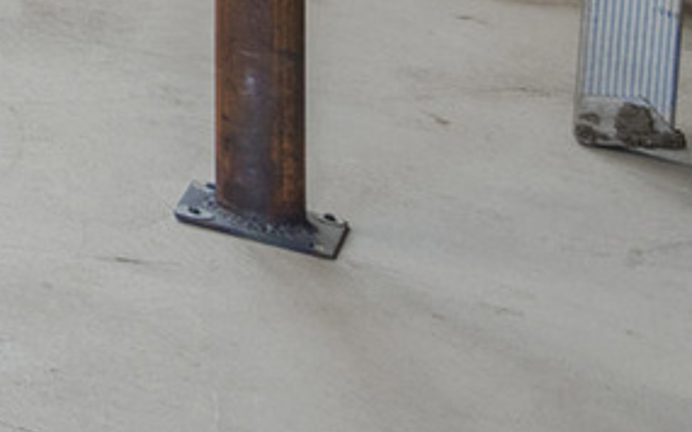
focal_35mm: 114
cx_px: -1743
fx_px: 2143
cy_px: -846
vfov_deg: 9.3
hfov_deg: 9.5
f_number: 8
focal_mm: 15.5
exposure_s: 1/2
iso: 500
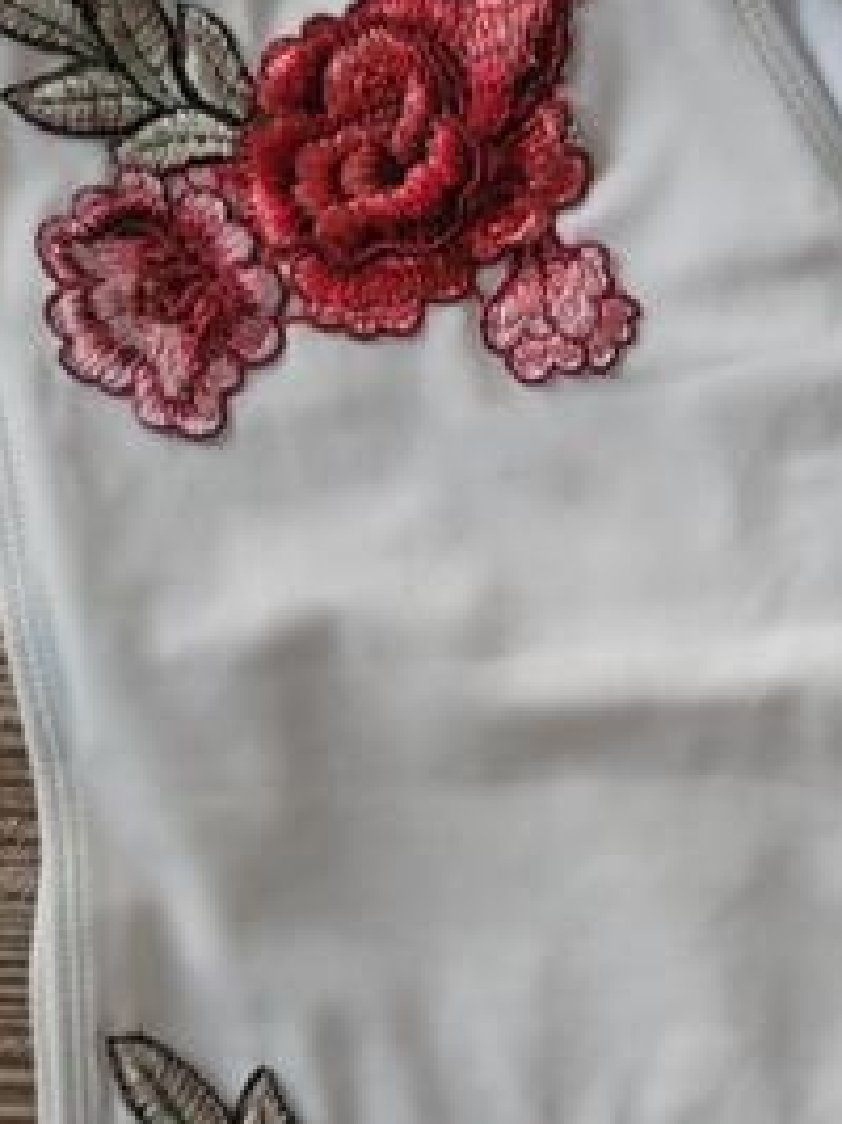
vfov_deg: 41.7
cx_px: 615
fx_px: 1461
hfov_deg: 31.7
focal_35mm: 45
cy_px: 720
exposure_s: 1/40
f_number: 1.8
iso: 640
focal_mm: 7
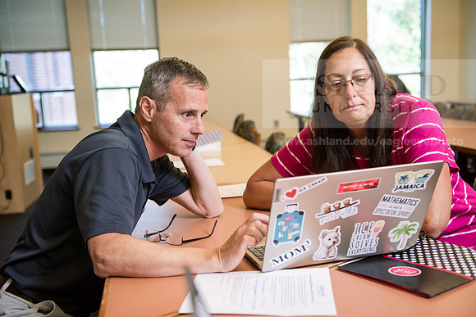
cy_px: 158
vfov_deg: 30.5
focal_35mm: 44
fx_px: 582
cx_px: 238
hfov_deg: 44.5
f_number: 3.2
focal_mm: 44
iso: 800
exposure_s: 1/200
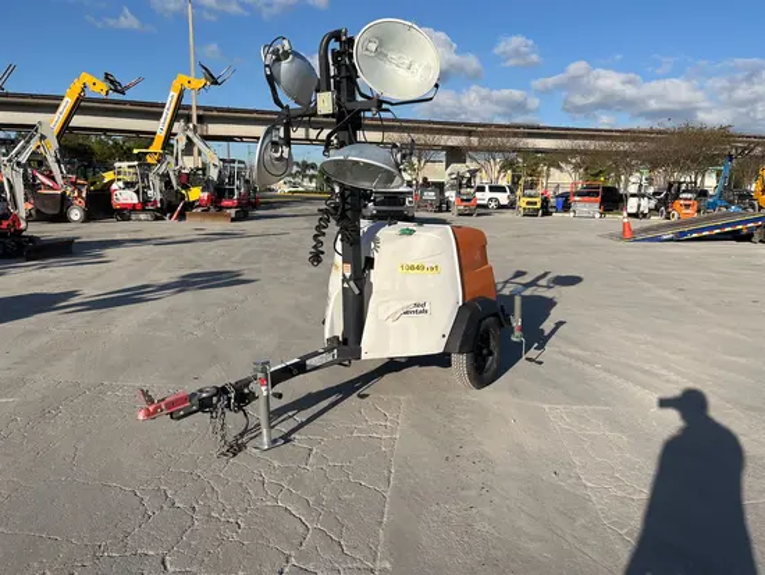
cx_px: 382
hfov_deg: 67.3
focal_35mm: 26
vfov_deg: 53.1
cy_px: 288
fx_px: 575
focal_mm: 5.1
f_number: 1.6
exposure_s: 1/4651
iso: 50
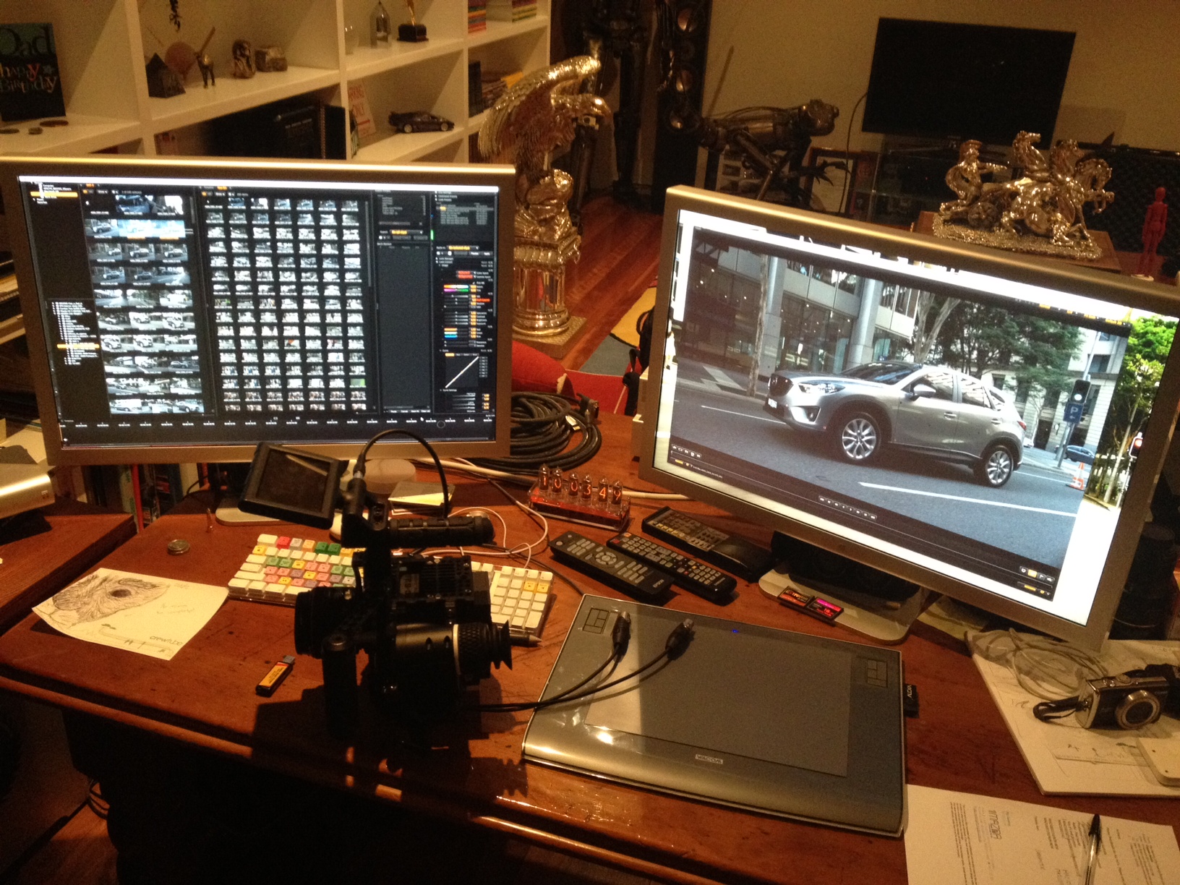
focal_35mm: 35
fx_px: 1193
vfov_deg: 40.7
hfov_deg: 52.6
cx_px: 590
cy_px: 442
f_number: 2.4
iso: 320
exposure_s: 1/20
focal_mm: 4.28
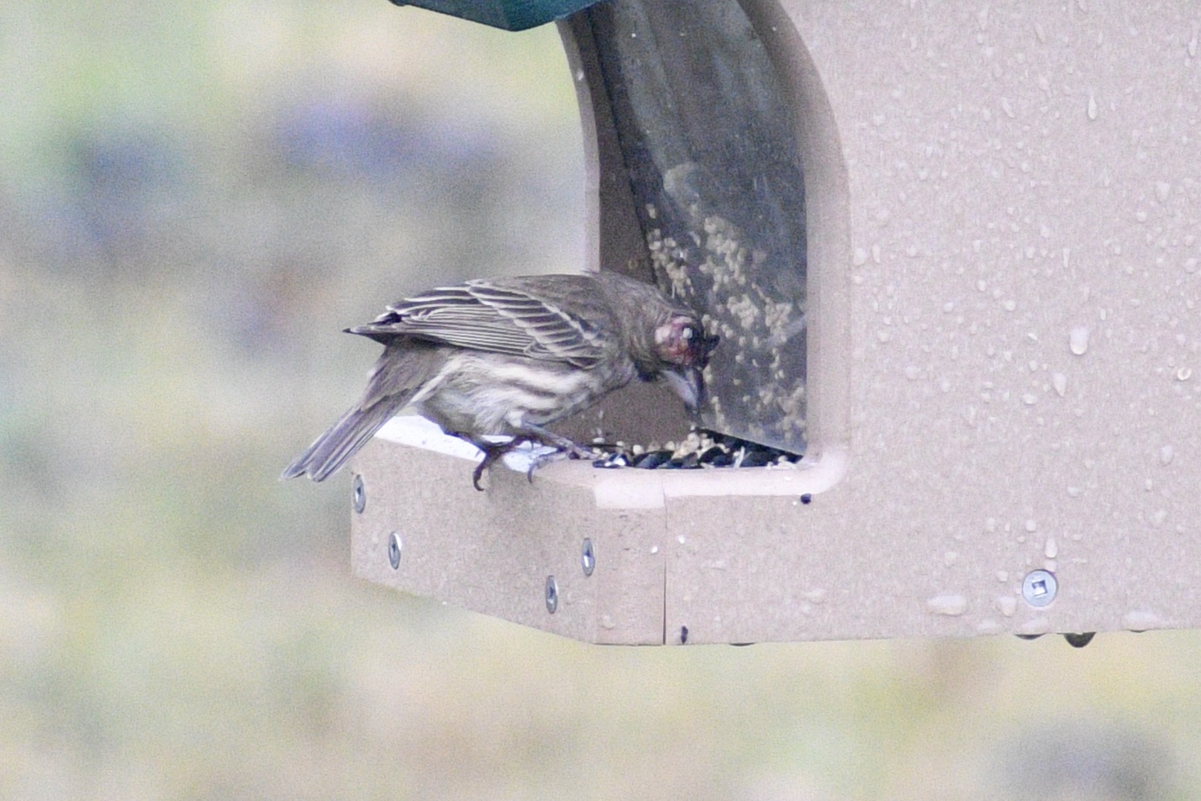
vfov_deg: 3.1
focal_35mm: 450
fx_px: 15013
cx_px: 600
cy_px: 400
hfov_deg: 4.6
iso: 3200
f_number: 6.3
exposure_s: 1/320
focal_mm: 300
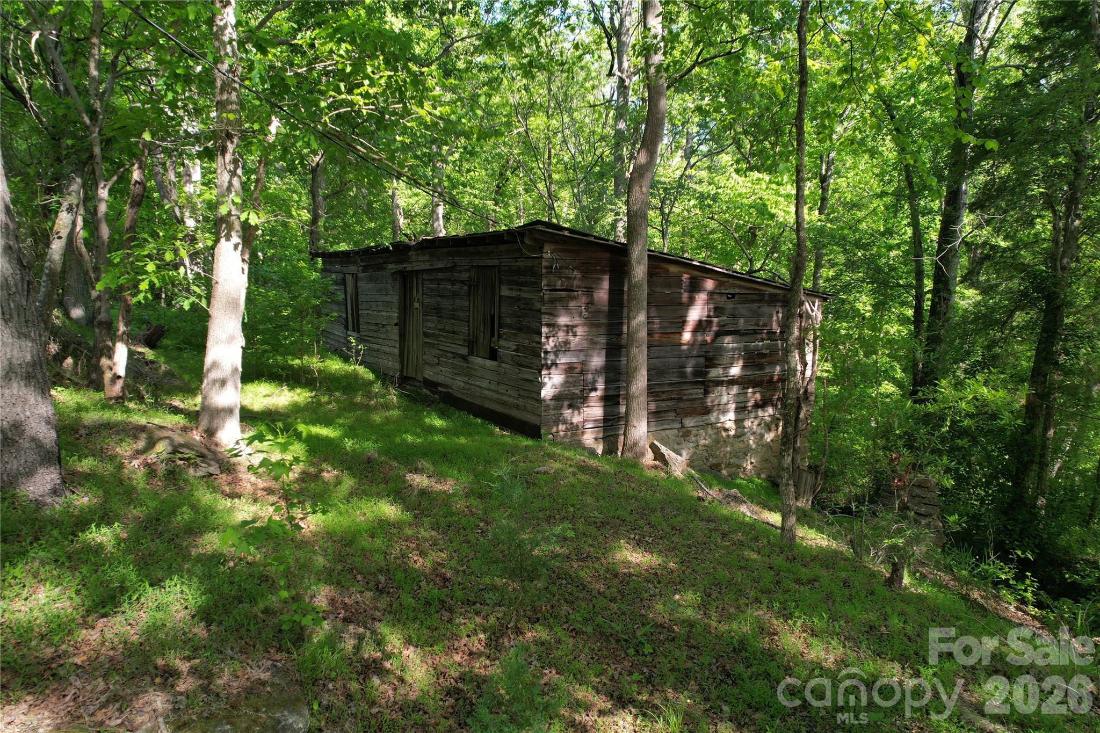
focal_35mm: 22
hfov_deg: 78.6
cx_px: 550
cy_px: 366
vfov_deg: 57.2
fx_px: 672
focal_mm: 8.38
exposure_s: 1/180
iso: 100
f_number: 2.8
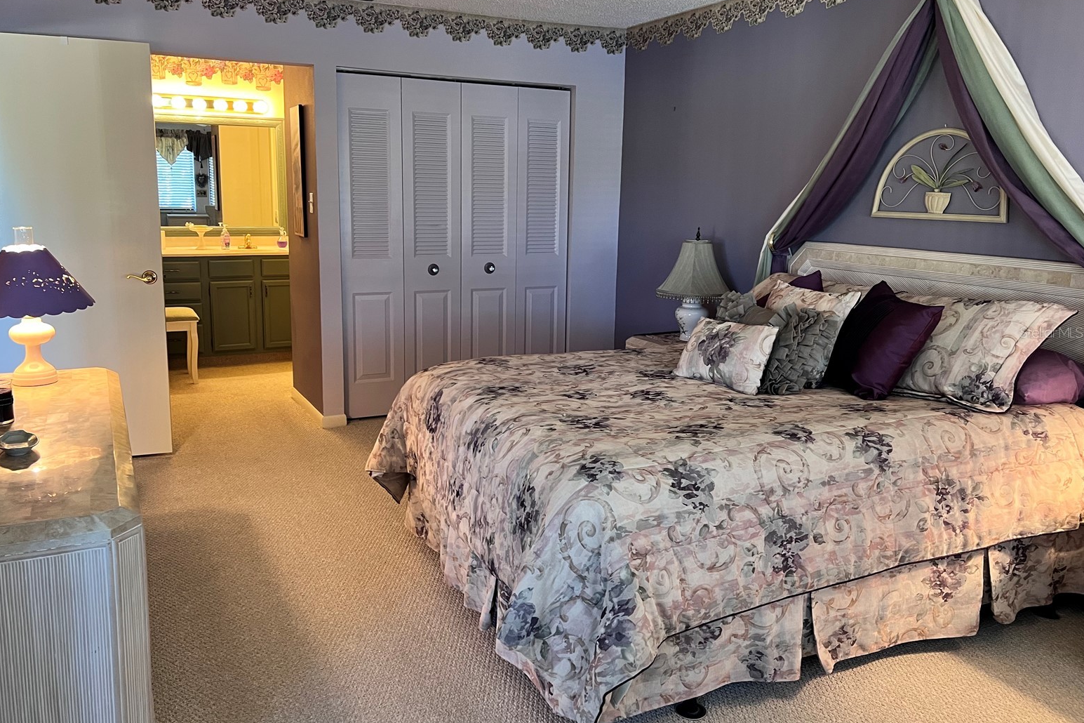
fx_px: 843
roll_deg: -0.6
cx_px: 525
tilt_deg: -10.2
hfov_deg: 65.5
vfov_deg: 46.4
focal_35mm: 28
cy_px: 332
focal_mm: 5.7
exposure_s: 1/60
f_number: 1.5
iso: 200
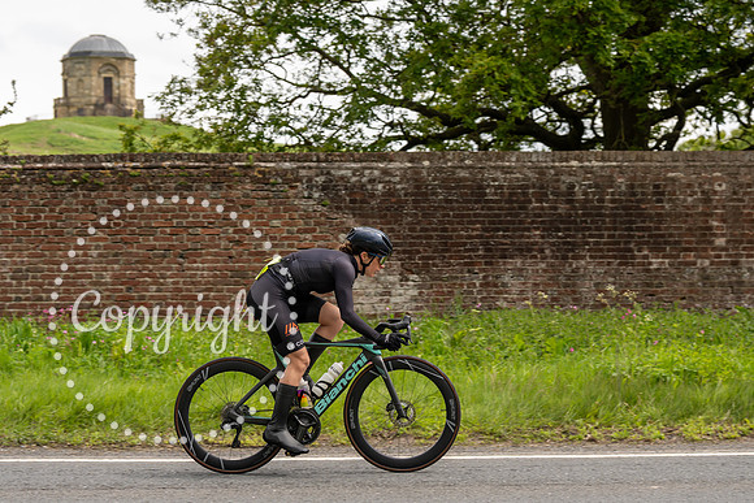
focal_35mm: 80
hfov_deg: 25.3
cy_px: 259
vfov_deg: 17.1
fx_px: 1678
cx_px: 387
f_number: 4.5
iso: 320
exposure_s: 1/1000
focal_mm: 70
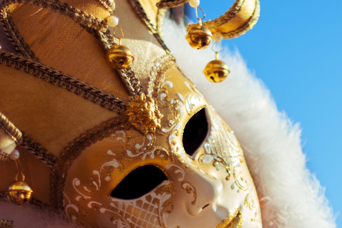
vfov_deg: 7.0
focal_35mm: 194
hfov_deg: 10.5
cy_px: 246
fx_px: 1843
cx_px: 329
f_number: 1.4
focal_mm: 50
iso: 100
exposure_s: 1/8000
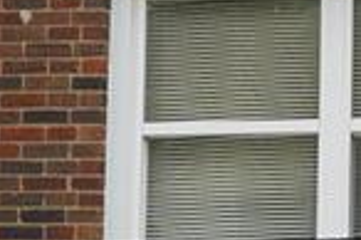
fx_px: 2464
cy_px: -20
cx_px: 729
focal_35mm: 246
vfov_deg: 5.6
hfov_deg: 8.0
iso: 100
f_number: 4
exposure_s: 1/60
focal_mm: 35
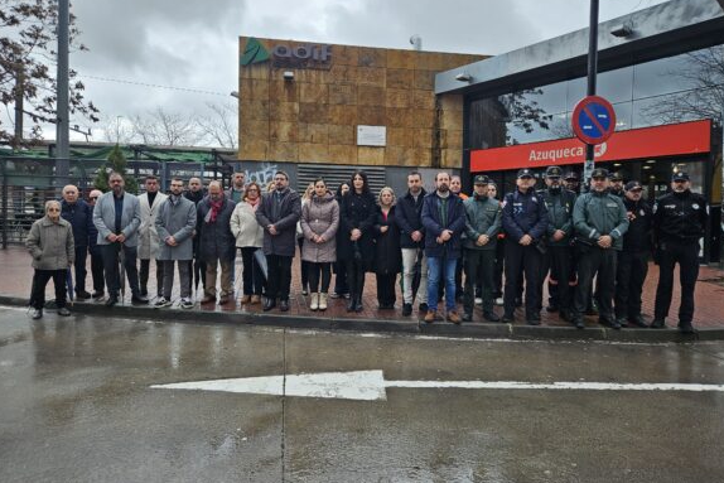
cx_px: 372
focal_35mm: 25
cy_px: 227
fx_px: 503
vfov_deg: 51.3
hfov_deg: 71.5
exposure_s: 1/472
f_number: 1.8
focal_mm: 5.4
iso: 25
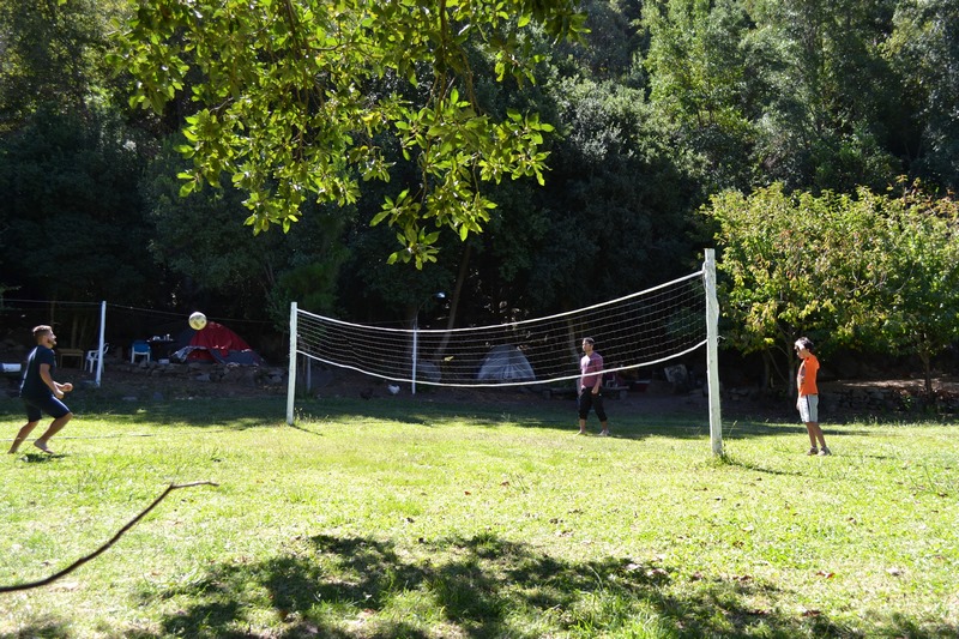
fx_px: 879
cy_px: 320
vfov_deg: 40.0
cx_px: 480
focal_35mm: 33
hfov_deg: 57.2
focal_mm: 22
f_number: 5.6
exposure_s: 1/125
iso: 100
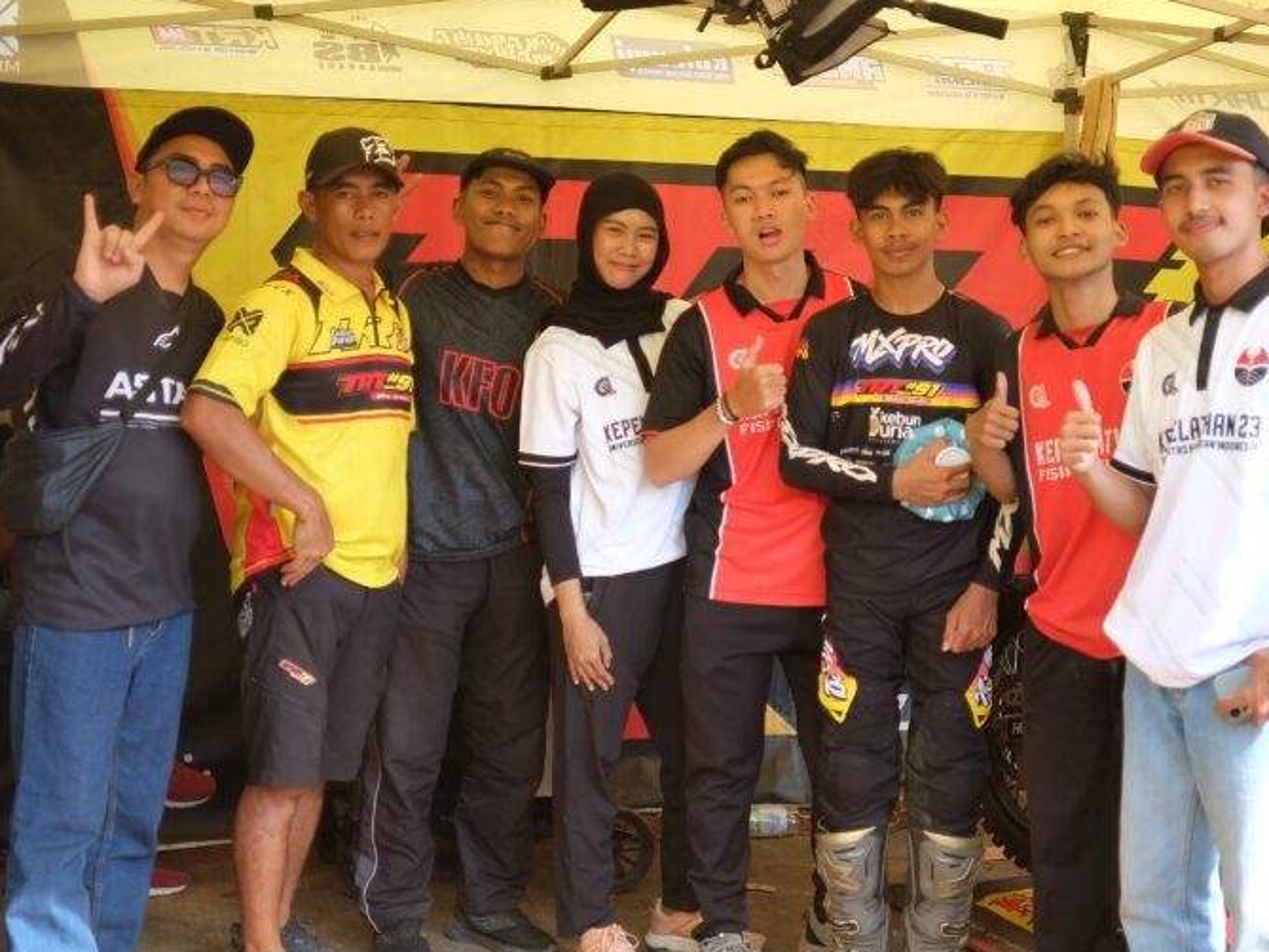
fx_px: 1943
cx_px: 694
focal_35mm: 53
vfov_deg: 27.5
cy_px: 476
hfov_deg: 36.1
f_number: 1.8
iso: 200
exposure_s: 1/500
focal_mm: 32
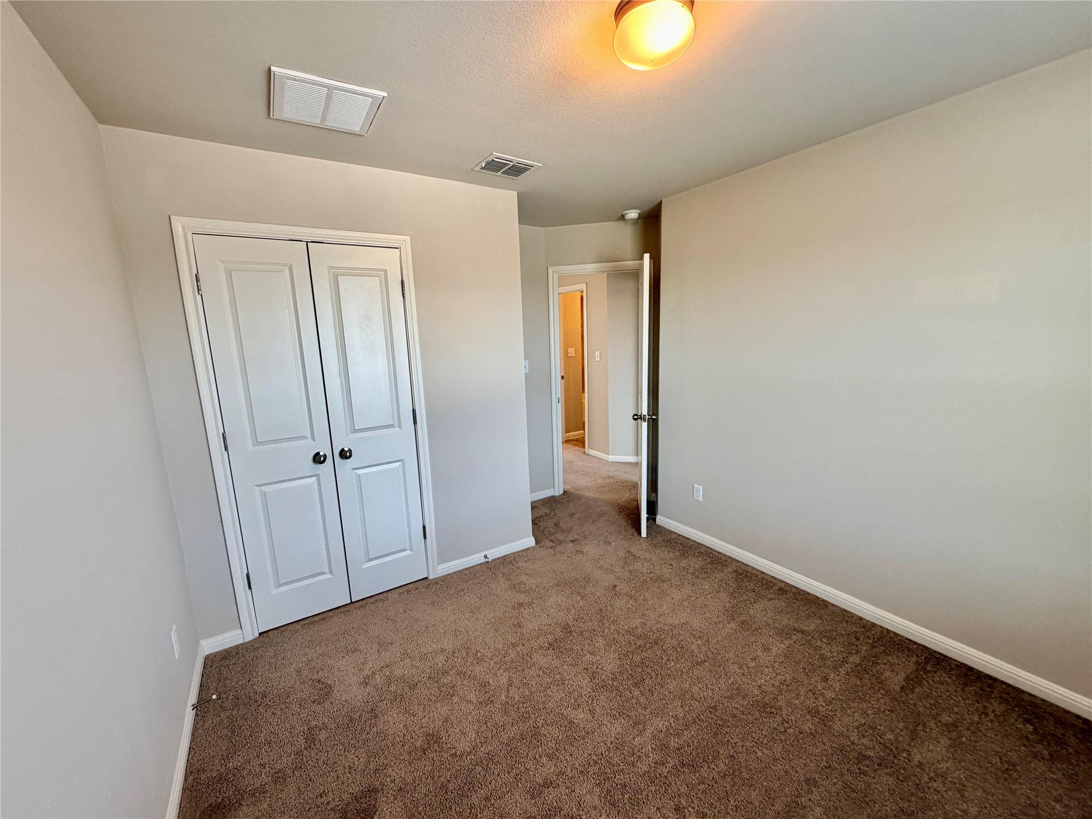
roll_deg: +2.1
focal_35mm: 14
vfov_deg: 85.7
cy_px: 410
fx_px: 442
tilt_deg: -10.6
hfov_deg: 102.1
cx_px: 546
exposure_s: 1/120
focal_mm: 2.22
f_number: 2.2
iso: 250
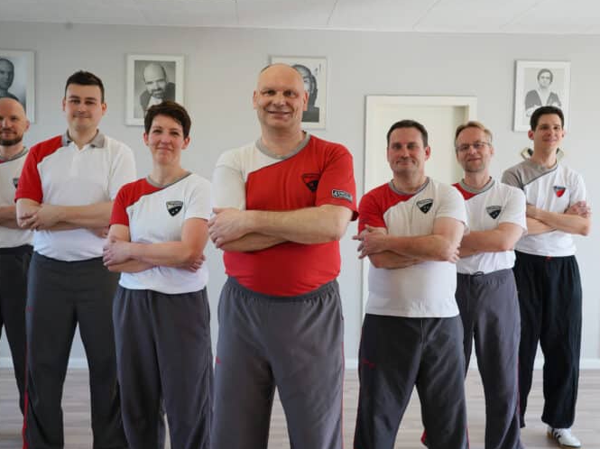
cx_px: 282
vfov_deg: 35.9
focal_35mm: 40
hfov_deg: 46.8
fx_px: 693
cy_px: 226
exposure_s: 1/160
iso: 800
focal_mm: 36
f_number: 7.1
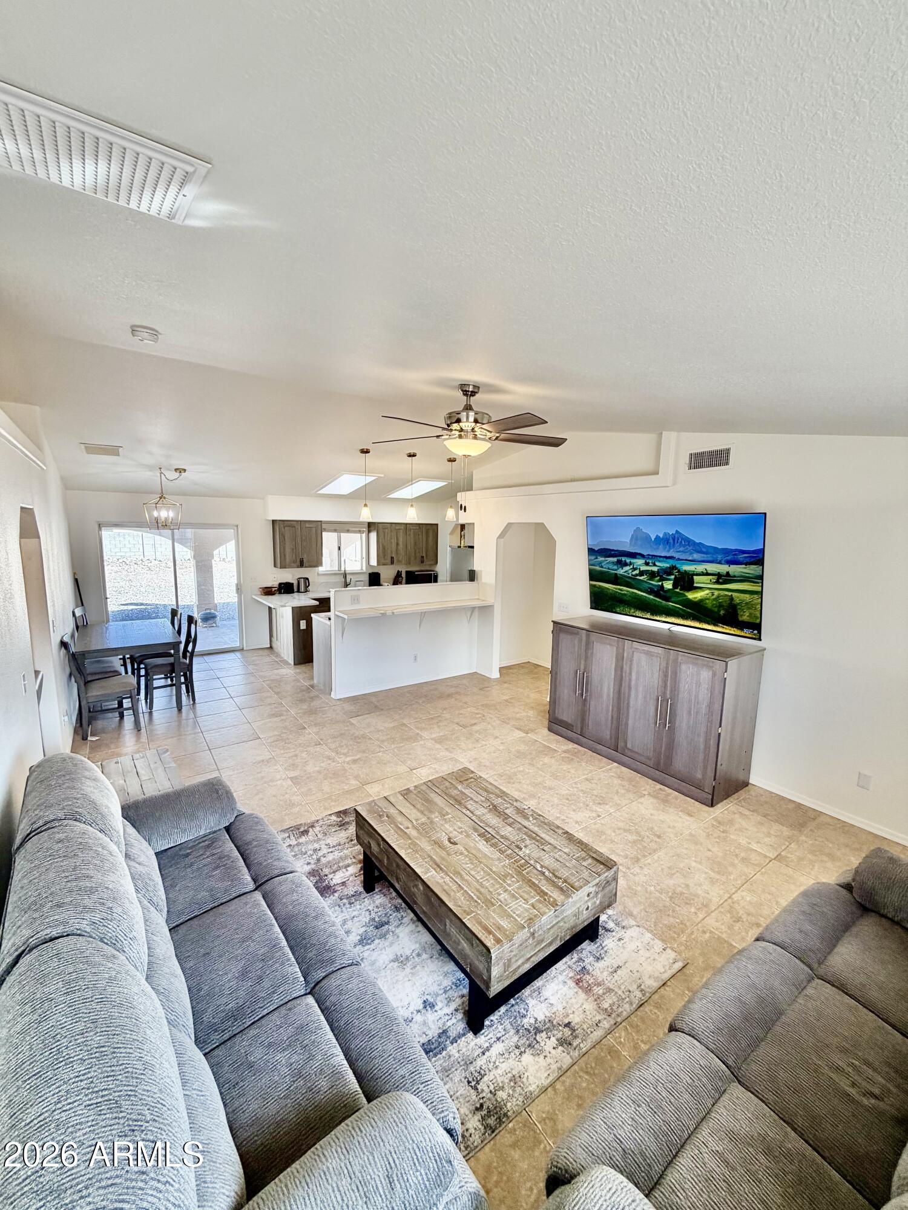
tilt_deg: -7.8
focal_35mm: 14
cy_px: 605
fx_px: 490
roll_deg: -1.6
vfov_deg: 102.1
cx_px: 454
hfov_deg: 85.7
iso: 100
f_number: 2.2
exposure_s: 1/120
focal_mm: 2.22
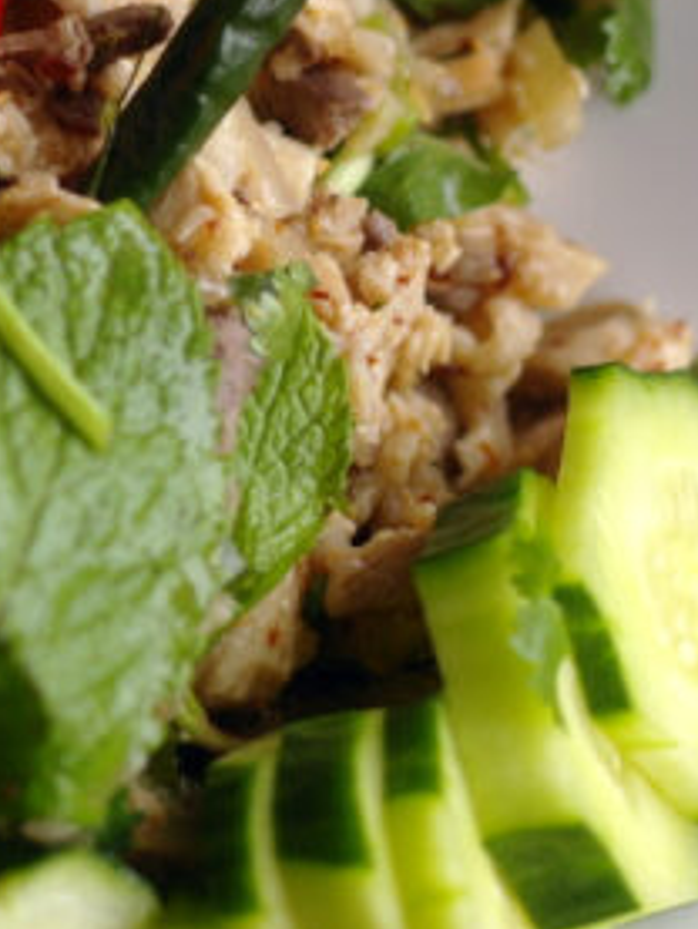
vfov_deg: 12.9
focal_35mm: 153
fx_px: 4110
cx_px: -20
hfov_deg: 9.6
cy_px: 277
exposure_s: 1/100
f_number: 2
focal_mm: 30
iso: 100
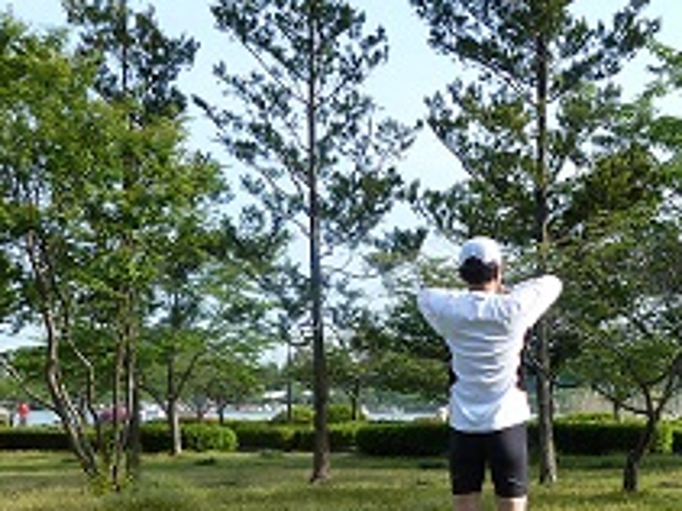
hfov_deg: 35.1
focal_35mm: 53
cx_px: 537
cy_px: 443
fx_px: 1044
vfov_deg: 26.7
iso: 80
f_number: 4
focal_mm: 4.1
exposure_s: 1/200
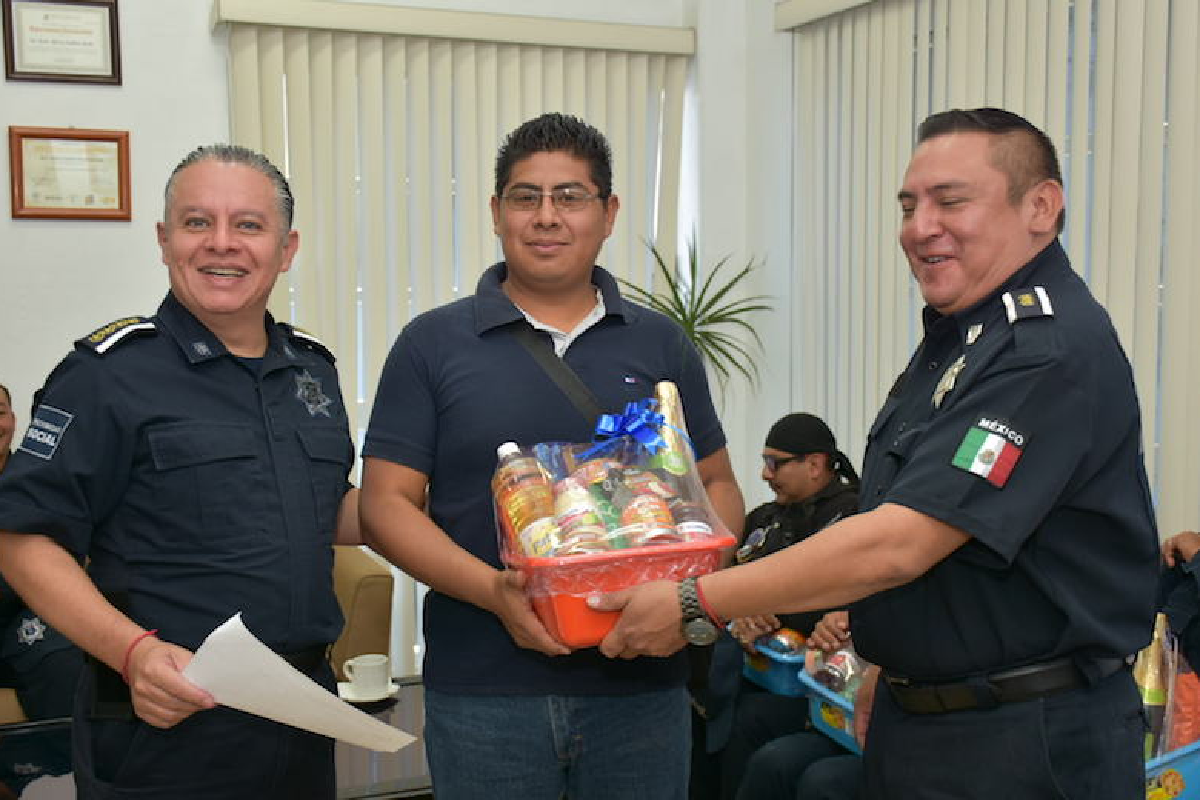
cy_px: 398
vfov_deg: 33.4
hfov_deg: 48.5
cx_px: 608
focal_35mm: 40
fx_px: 1333
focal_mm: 26
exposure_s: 1/60
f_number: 4
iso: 360
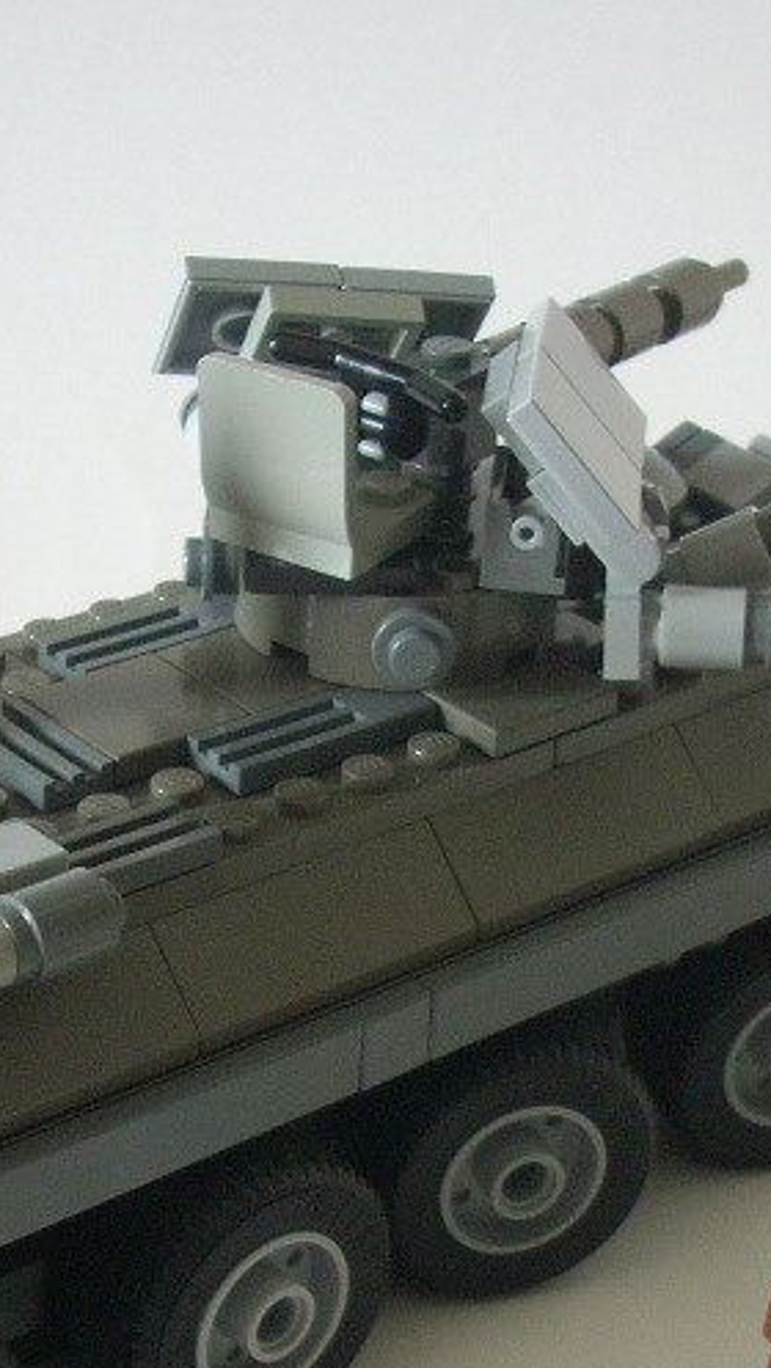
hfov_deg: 14.6
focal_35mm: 83
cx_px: 303
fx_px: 3013
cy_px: 900
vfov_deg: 25.5
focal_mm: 6.2
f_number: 2.8
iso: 200
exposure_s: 1/11.3
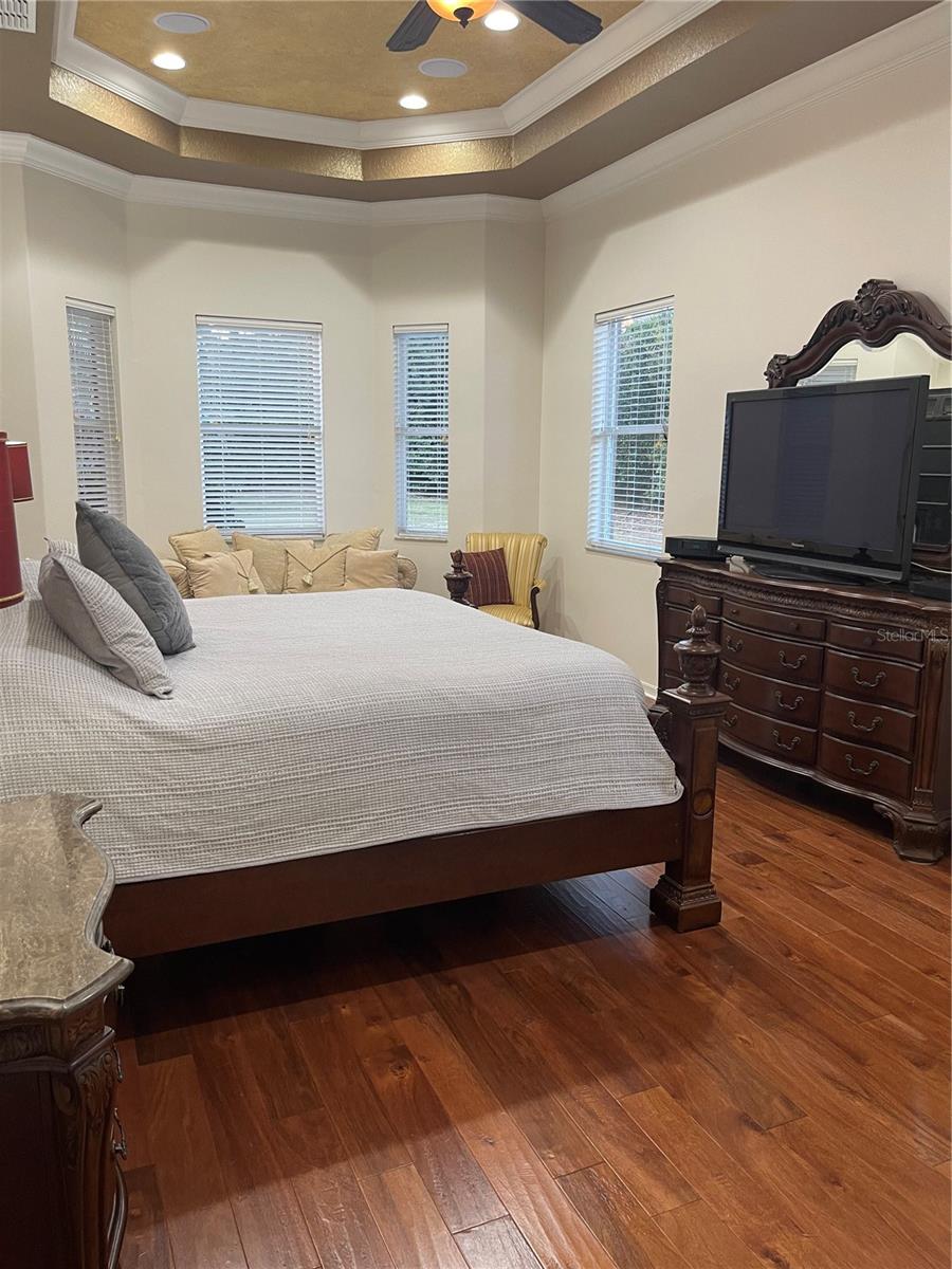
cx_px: 476
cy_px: 634
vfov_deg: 69.4
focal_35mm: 25
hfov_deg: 54.9
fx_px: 917
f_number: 1.6
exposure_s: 1/60
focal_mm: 5.1
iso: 125
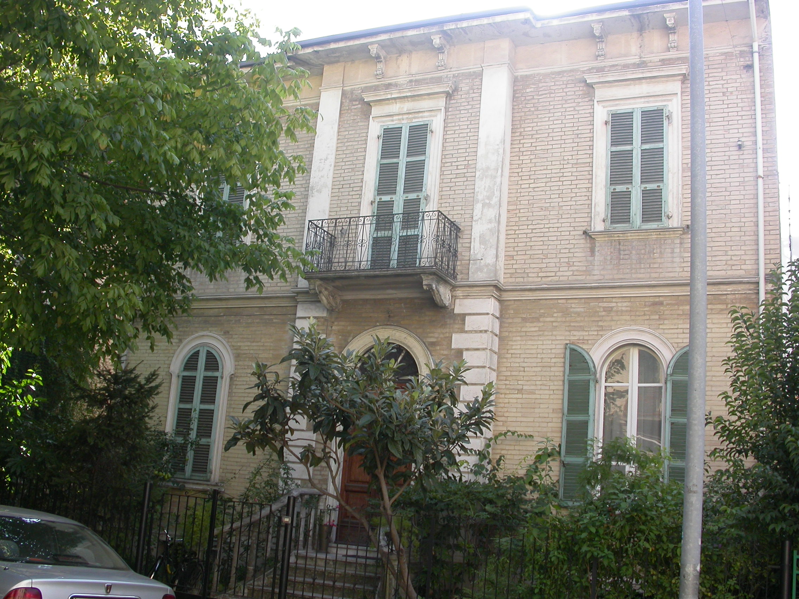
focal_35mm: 38
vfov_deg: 37.7
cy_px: 300
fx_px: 877
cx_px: 400
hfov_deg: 49.0
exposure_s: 1/145
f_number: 4.7
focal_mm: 7.85
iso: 100
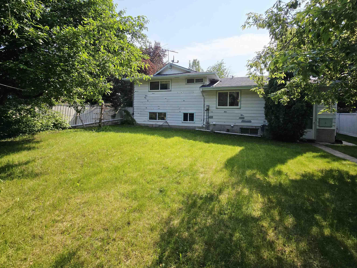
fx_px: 155
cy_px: 114
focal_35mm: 15
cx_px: 177
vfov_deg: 81.2
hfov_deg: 98.2
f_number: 2.2
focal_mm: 2.2
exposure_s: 1/2551
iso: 50
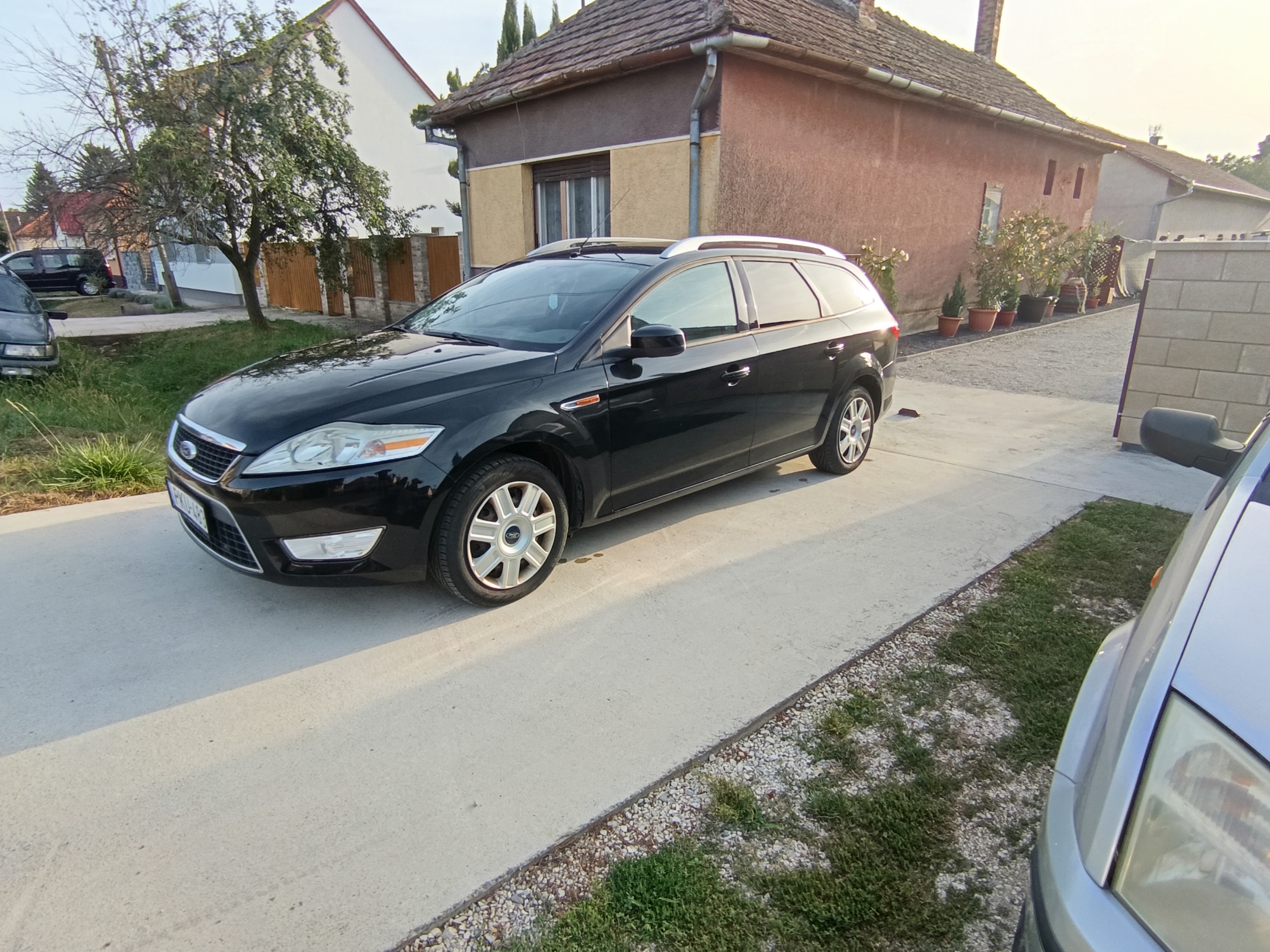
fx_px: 587
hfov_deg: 94.5
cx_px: 635
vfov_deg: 78.1
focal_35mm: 16
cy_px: 476
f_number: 2.2
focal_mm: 1.65
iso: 50
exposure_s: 1/174
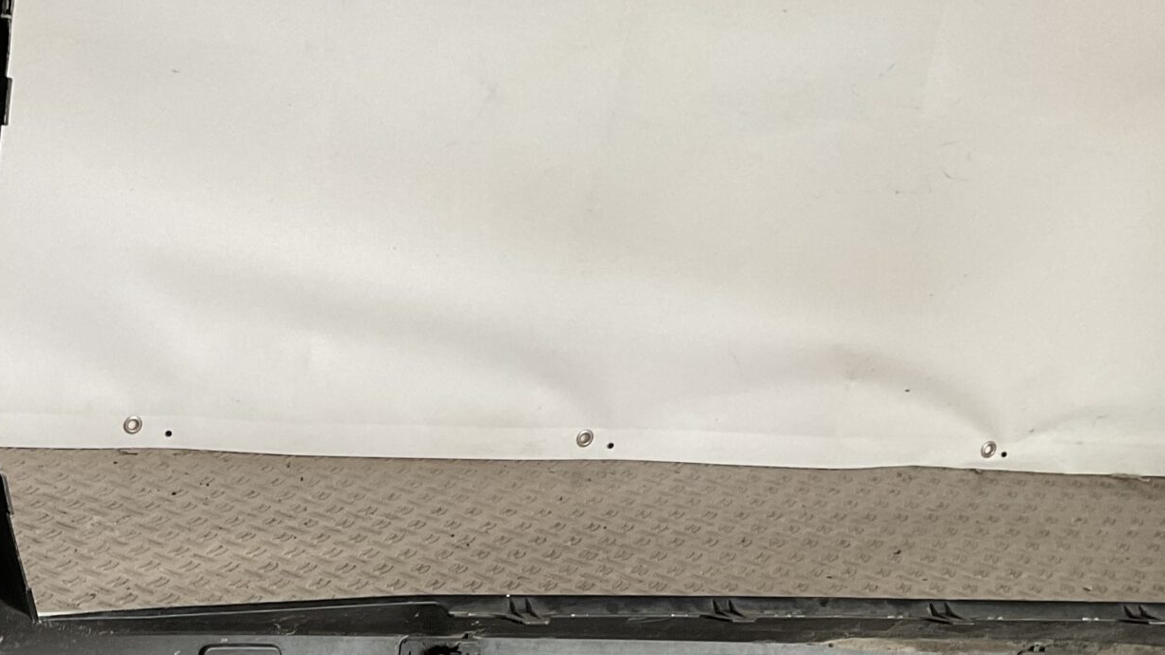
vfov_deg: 17.7
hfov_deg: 30.7
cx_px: 158
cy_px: 701
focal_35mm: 66
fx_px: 2039
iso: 80
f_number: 1.8
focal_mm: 3
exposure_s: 1/50
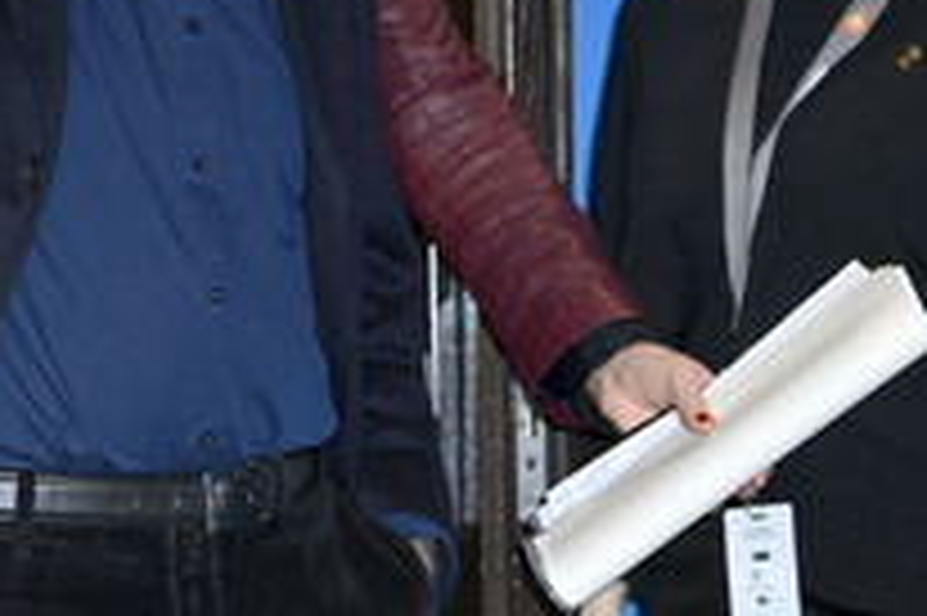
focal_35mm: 219
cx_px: 110
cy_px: -40
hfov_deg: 9.4
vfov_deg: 6.2
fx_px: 5635
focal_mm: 100
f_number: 5.3
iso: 800
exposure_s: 1/160
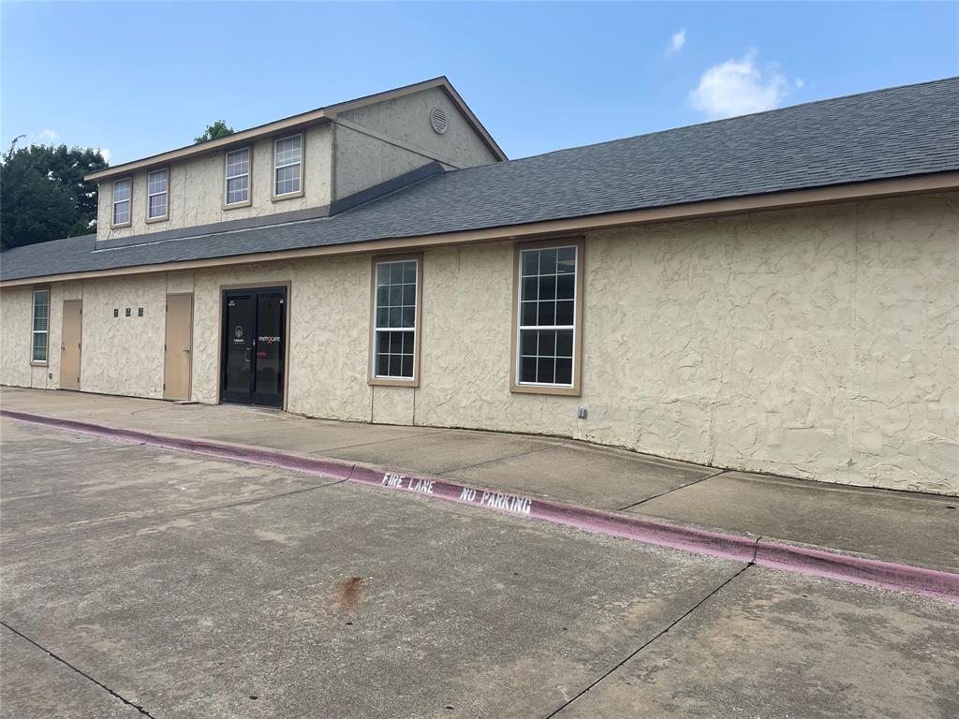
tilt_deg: +0.7
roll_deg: -1.0
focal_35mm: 26
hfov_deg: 67.3
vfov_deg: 53.1
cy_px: 360
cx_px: 480
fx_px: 720
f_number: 1.6
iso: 32
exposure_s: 1/3040
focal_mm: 4.2
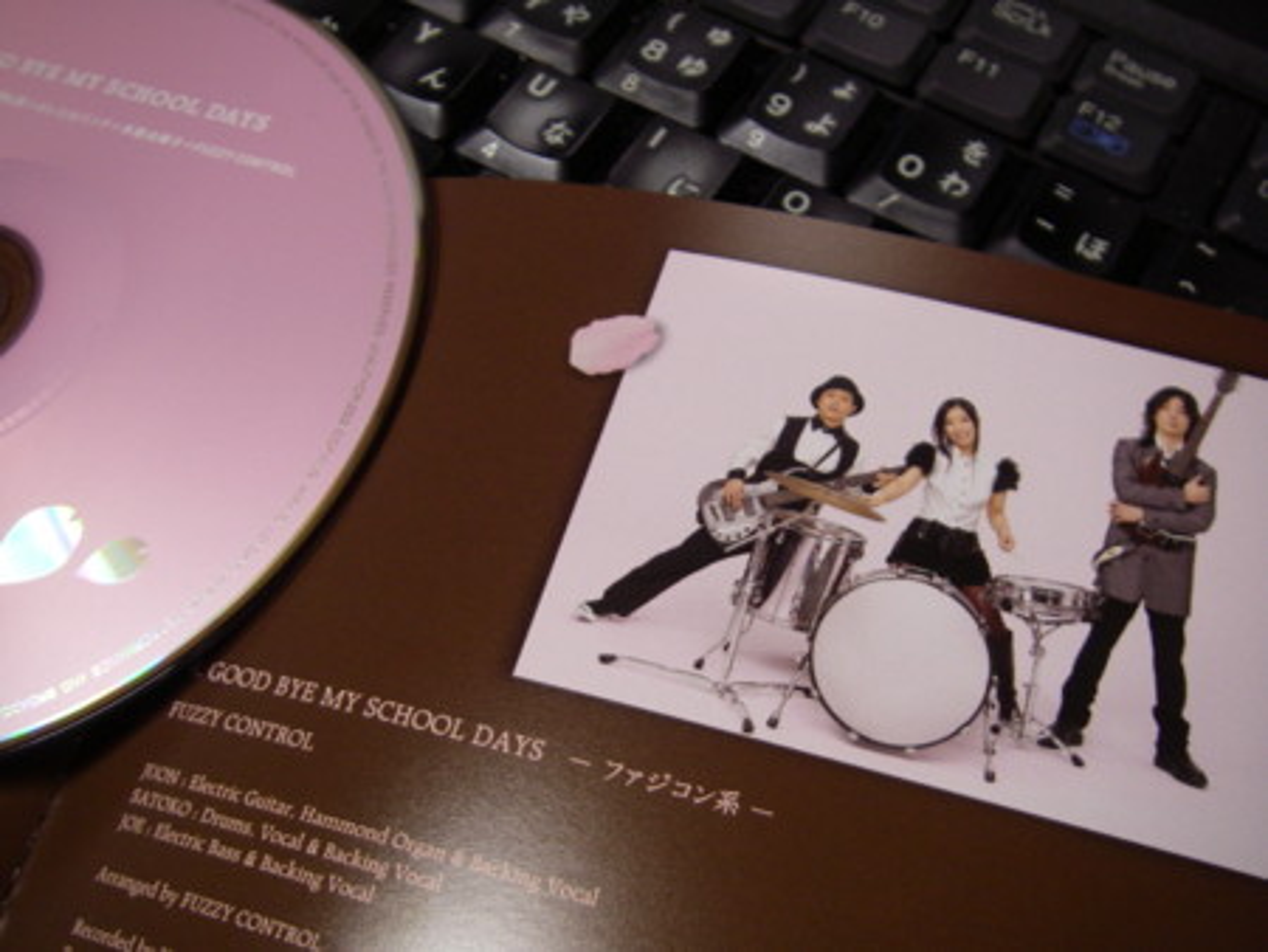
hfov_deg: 49.0
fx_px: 1393
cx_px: 634
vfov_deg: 37.8
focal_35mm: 38
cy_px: 476
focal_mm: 6.3
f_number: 3.3
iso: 160
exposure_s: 1/15
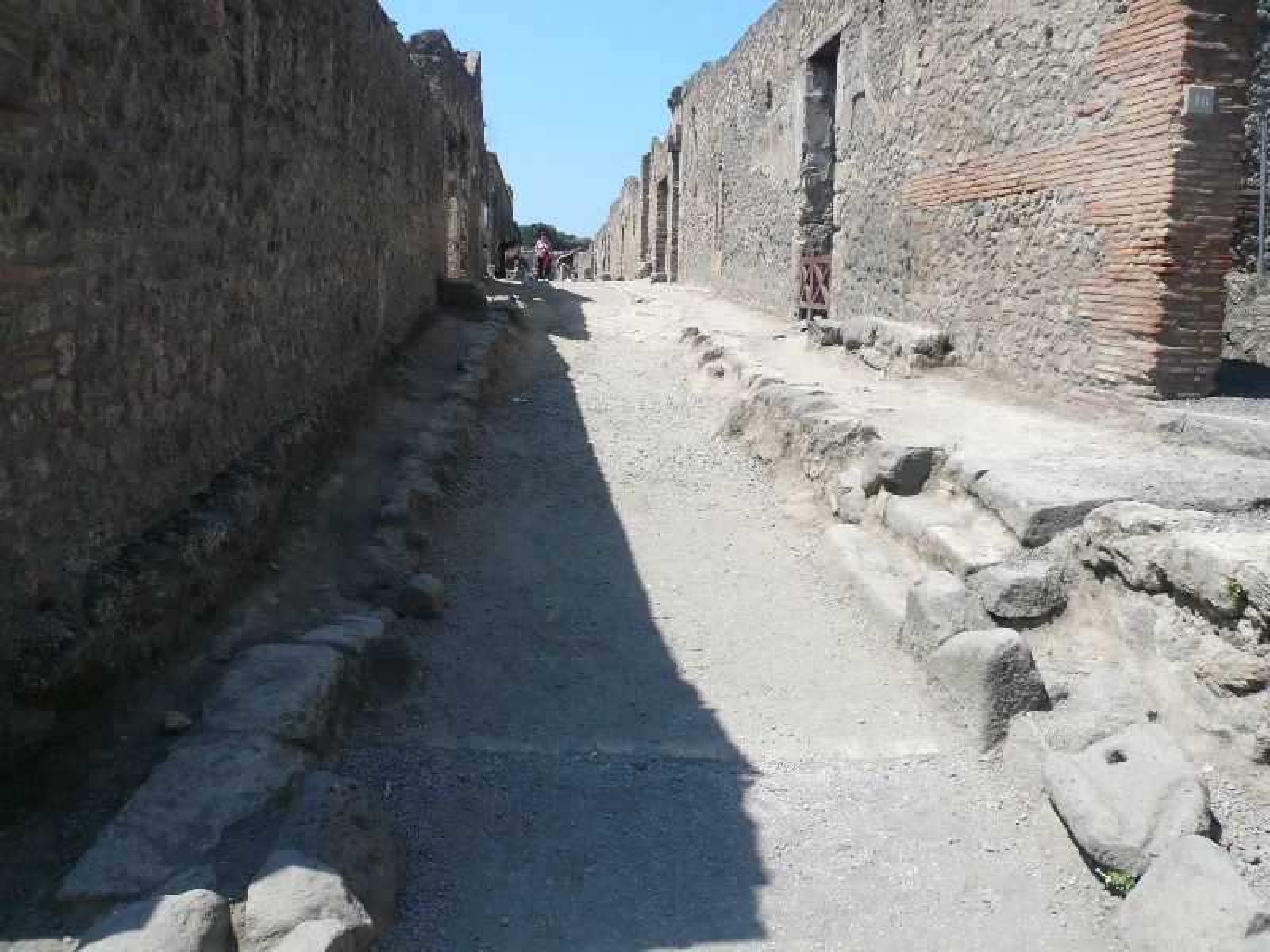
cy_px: 476
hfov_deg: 63.4
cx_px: 635
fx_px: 1027
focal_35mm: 28
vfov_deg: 49.7
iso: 100
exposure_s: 1/200
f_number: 8
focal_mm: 4.6
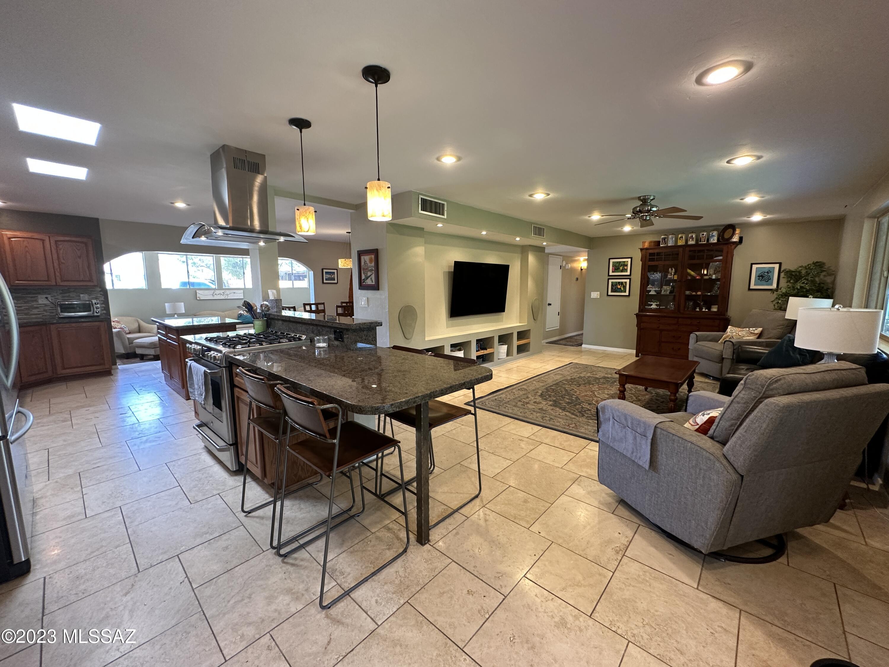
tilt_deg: -8.0
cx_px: 444
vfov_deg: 85.7
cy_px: 334
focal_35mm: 14
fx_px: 360
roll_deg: -0.7
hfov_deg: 102.1
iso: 200
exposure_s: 1/60
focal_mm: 2.22
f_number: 2.2
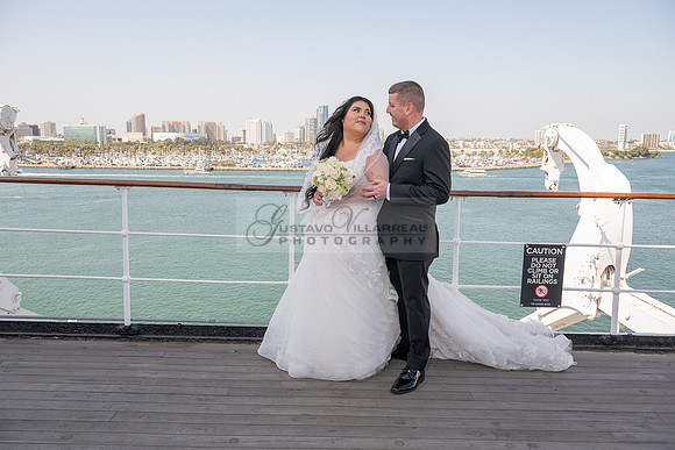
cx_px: 338
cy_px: 225
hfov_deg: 64.5
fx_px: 534
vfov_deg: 45.7
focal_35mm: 28
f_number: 9
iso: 200
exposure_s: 1/200
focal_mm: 28.5
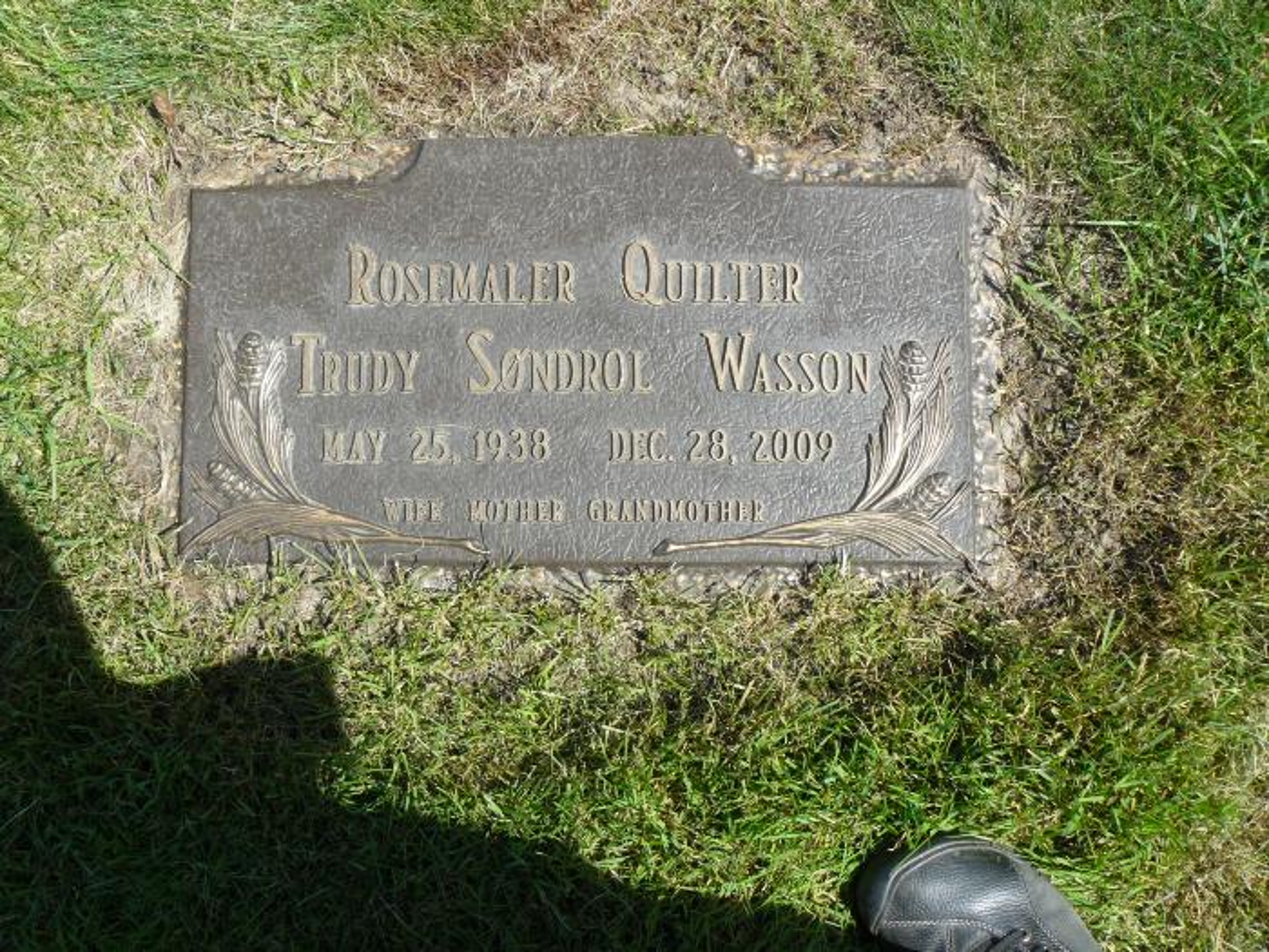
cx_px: 634
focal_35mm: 36
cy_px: 476
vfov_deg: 39.7
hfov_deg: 51.4
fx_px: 1320
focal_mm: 6
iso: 100
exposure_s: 1/200
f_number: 5.6
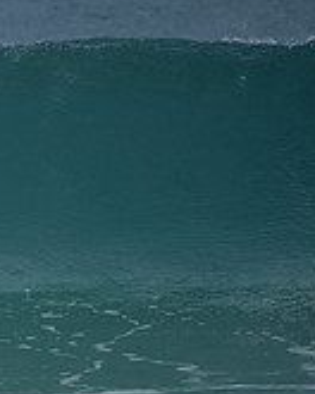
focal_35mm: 1649
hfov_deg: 0.9
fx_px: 19217
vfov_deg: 1.2
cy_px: 271
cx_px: -339
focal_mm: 500
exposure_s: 1/2000
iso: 180
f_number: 5.6
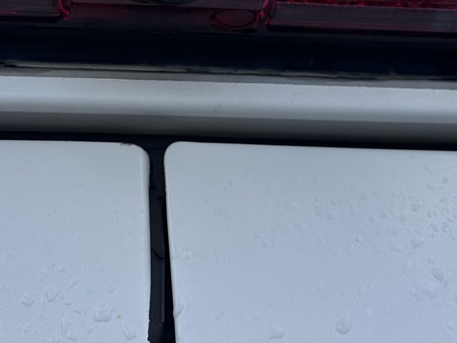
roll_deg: -0.1
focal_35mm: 60
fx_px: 792
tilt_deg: +24.6
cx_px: 111
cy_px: 8
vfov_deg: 23.5
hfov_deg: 31.6
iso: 80
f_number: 1.78
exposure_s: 1/1880
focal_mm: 6.86
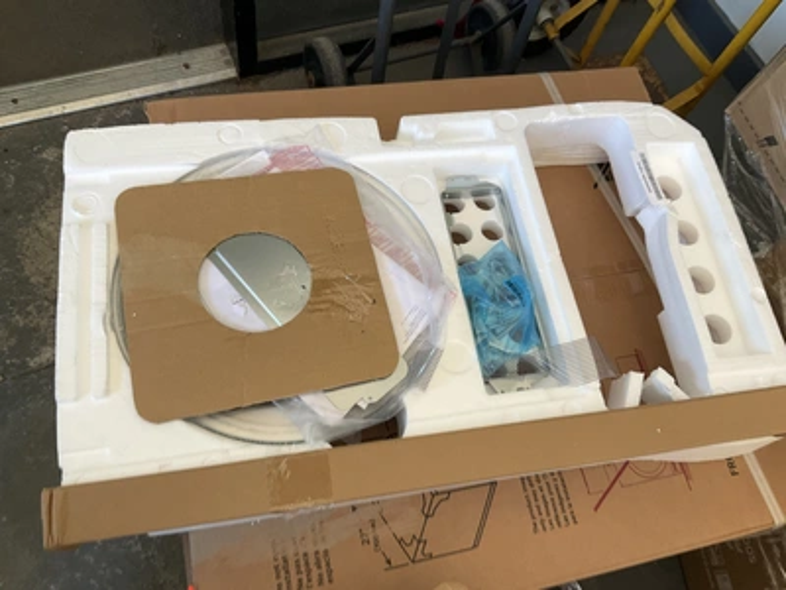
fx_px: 658
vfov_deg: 48.2
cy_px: 295
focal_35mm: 29
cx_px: 393
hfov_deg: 61.7
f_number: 1.8
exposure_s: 1/60
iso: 40
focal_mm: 3
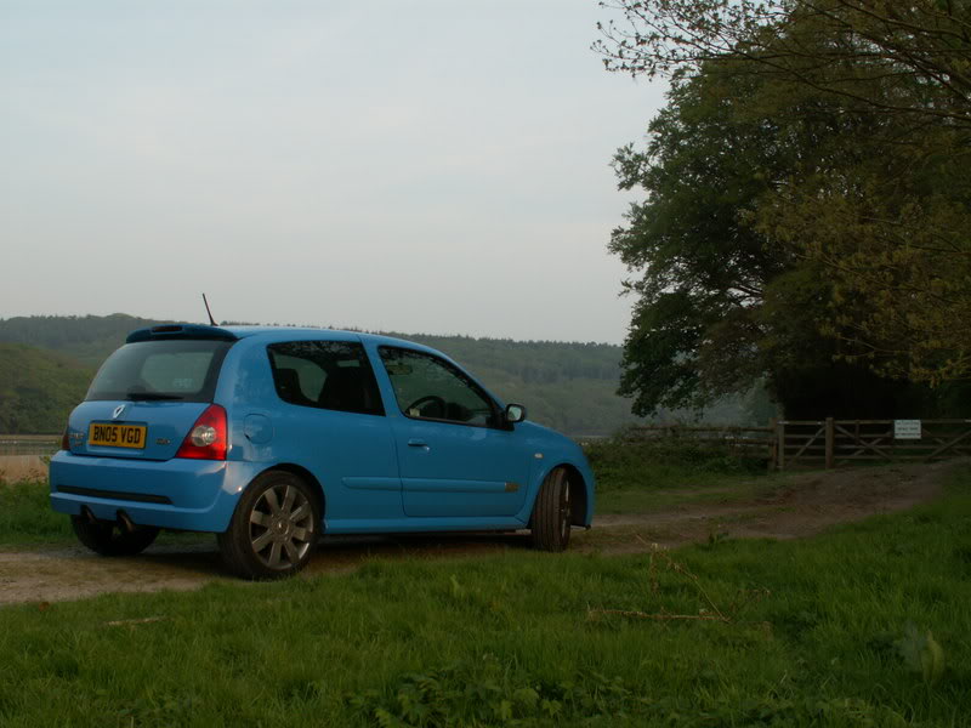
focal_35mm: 40
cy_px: 364
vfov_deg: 36.0
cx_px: 486
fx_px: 1122
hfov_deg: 46.8
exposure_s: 1/100
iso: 50
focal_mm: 6.59
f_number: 5
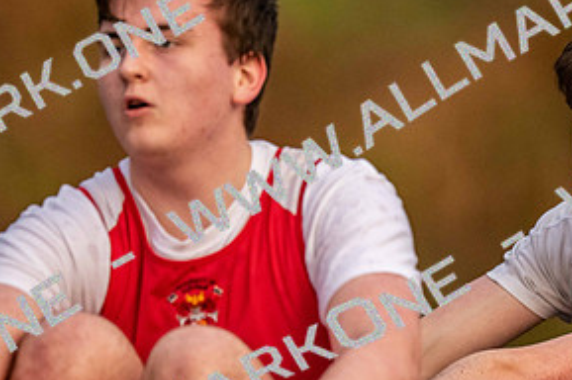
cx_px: 412
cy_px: 250
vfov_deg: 1.1
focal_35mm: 1206
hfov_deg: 1.7
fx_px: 19140
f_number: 4
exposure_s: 1/2500
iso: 3200
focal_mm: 600
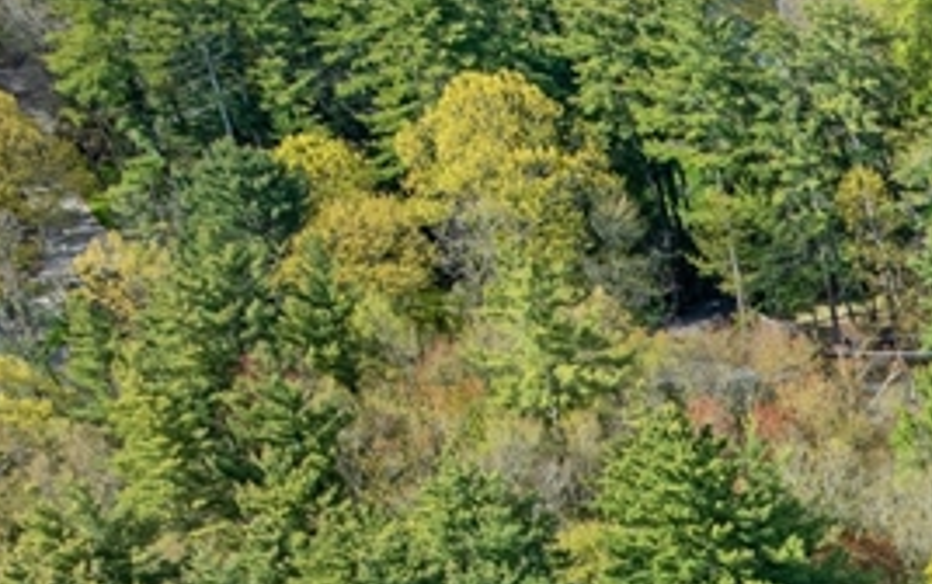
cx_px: 1541
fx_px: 2466
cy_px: 1184
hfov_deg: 18.1
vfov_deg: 12.0
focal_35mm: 97
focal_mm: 12.29
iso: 100
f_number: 5.6
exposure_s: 1/240
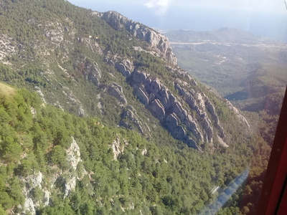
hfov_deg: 58.4
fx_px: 257
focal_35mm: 31
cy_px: 108
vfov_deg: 45.4
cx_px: 144
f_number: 2.2
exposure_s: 1/300
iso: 50
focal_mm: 3.3
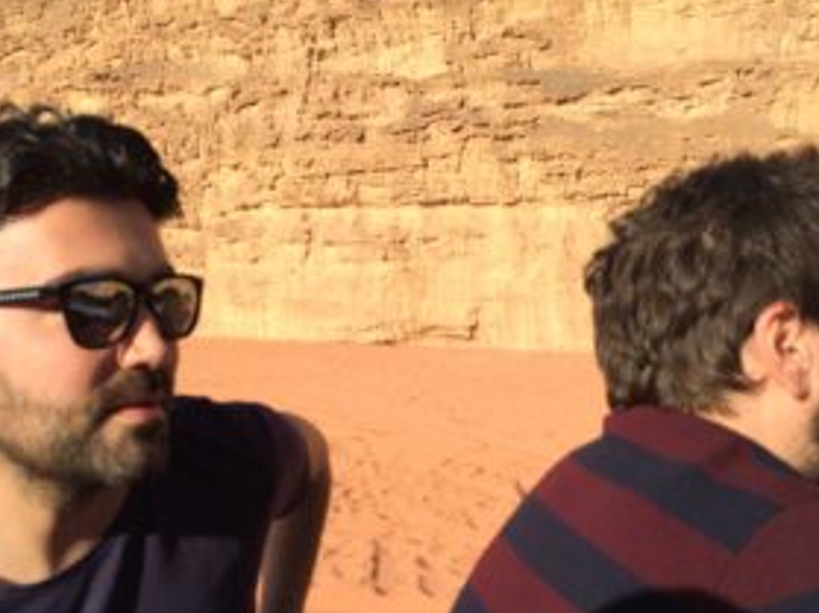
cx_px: 376
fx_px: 1017
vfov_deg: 33.5
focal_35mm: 43
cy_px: 367
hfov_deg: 43.8
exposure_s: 1/1642
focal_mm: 4.12
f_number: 2.2
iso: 32
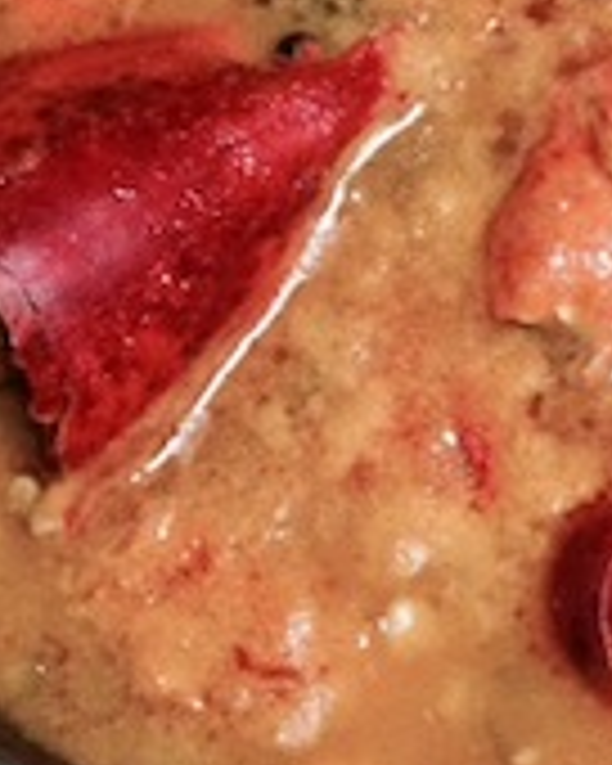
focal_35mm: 152
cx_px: 837
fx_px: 3441
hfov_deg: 9.9
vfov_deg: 12.1
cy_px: -387
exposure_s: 1/20
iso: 400
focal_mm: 4.12
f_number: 2.4
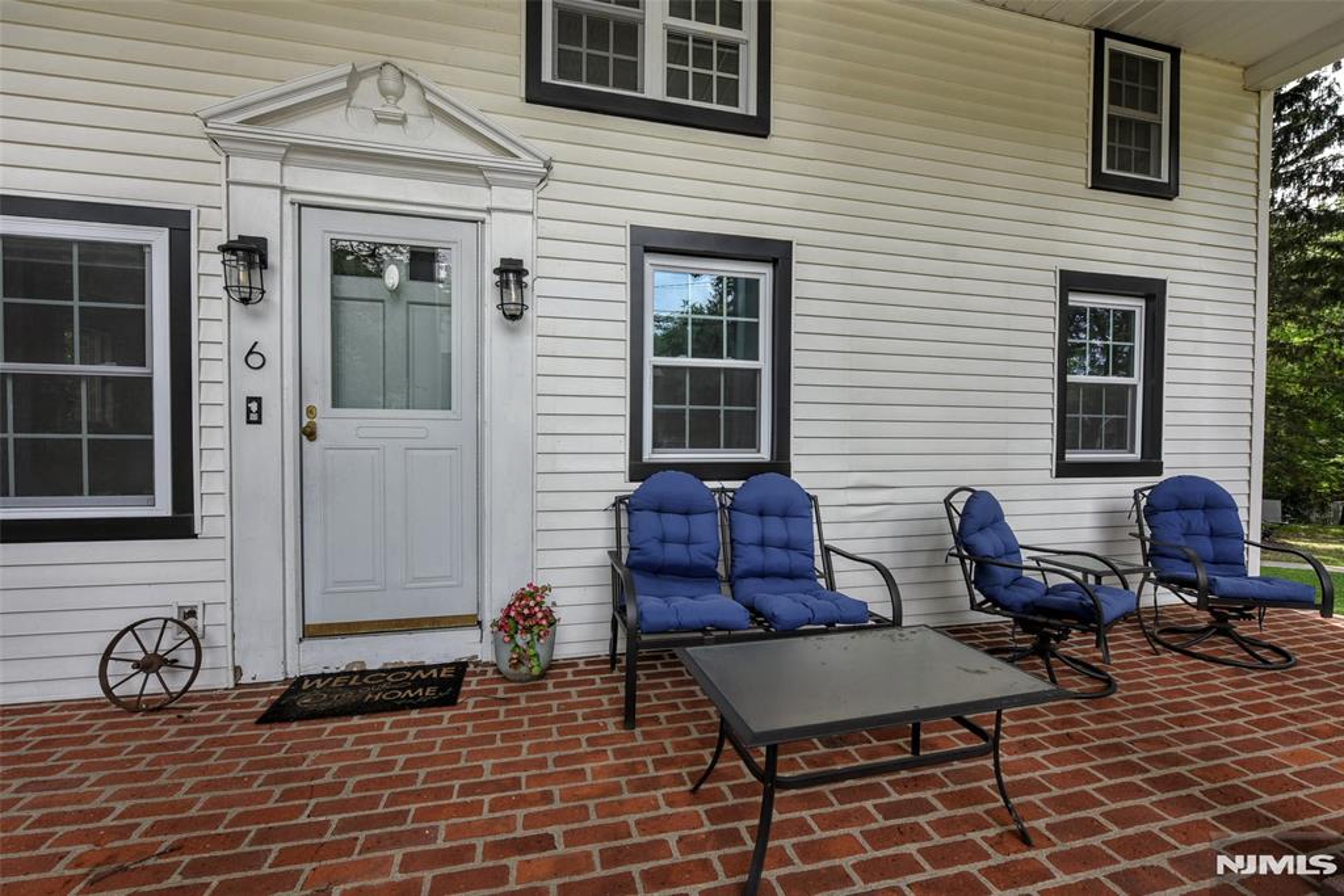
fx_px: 560
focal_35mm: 15
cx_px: 672
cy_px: 448
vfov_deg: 77.3
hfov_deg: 100.4
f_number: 5.6
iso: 100
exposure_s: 1/125
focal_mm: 15
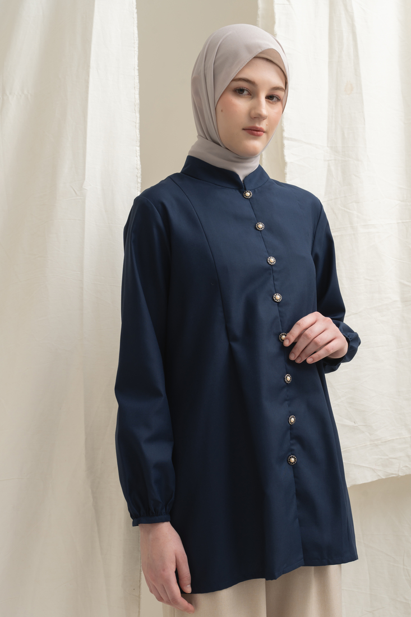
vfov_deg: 36.9
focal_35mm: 54
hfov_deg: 25.0
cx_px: 228
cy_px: 322
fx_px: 925
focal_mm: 44
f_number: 10
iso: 100
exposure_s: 1/160
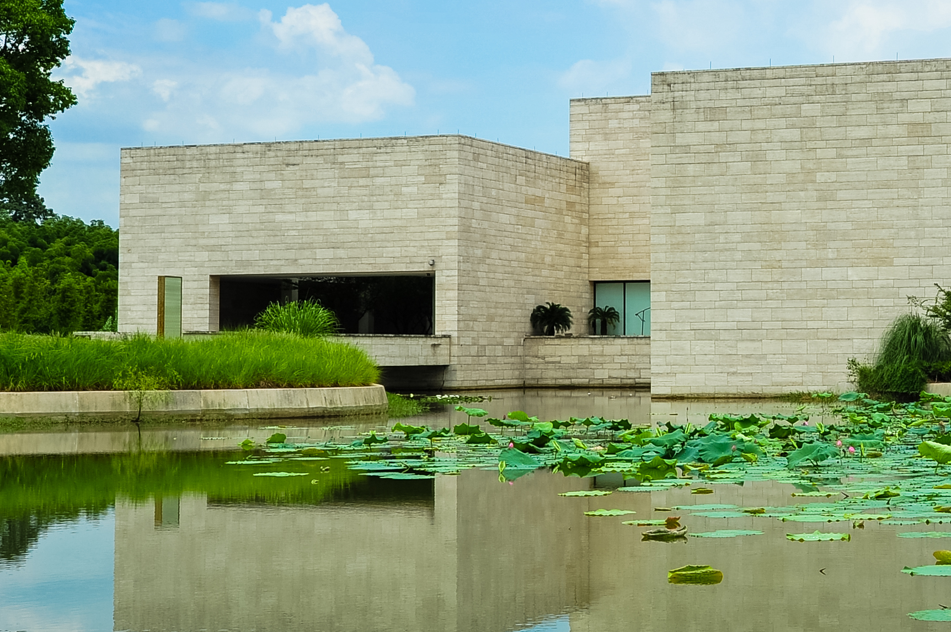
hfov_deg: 23.1
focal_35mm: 85
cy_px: 209
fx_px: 2244
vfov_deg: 16.0
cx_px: 903
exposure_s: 1/400
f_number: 10
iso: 200
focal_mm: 35
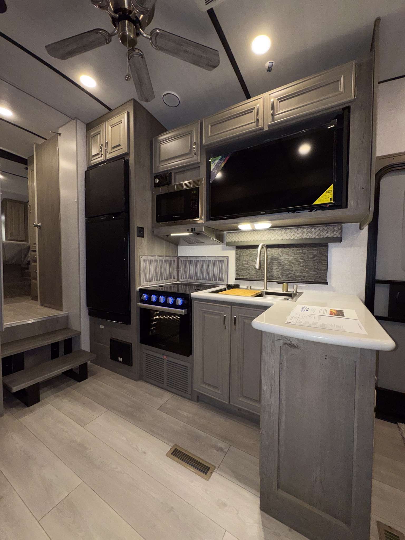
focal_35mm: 14
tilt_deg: -1.2
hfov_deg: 85.7
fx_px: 218
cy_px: 270
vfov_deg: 102.1
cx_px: 202
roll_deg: -0.3
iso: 100
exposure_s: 1/60
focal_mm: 2.22
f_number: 2.2
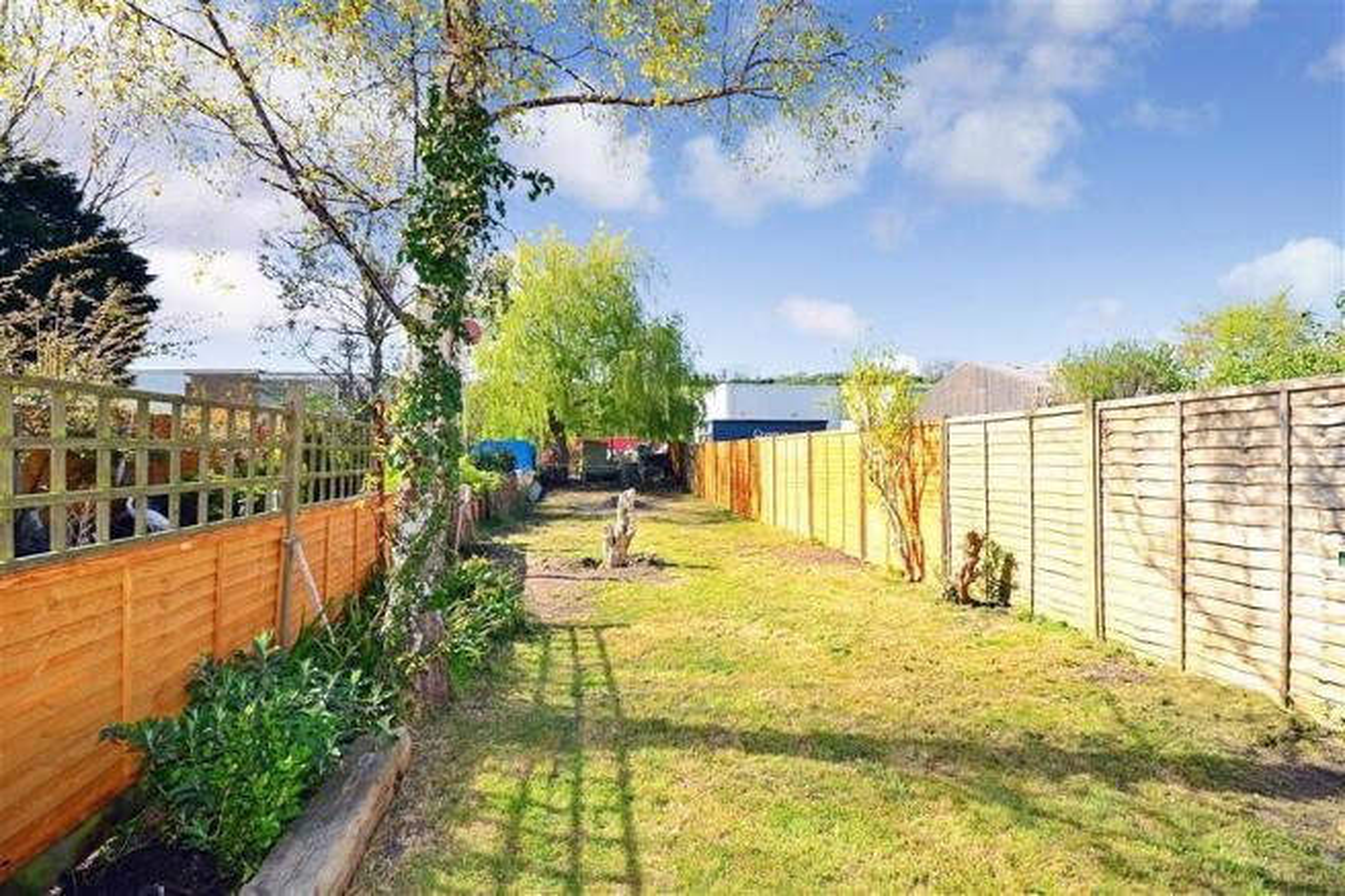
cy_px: 448
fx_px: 644
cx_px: 672
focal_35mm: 17
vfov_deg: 69.6
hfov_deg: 92.5
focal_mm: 11.5
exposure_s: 1/200
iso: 200
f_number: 9
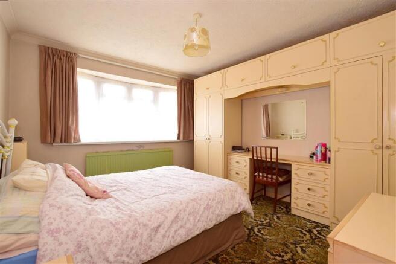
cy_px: 132
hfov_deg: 95.0
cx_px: 198
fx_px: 181
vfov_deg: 72.0
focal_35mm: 16
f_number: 6.3
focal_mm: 11
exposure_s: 1/8
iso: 200
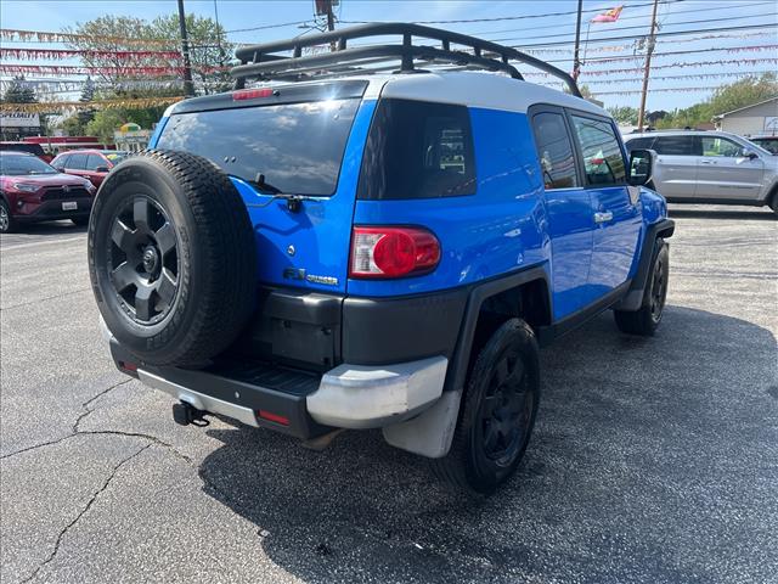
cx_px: 389
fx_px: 584
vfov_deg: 53.1
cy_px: 292
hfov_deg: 67.3
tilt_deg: -15.0
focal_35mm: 26
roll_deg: +2.7
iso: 50
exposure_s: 1/3356
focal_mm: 5.7
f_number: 1.5
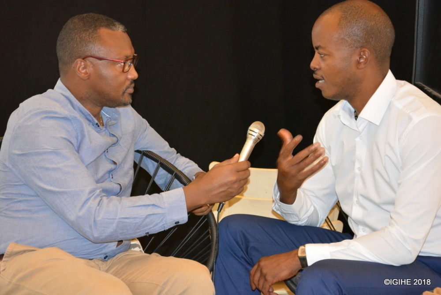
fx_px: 1140
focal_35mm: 93
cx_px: 220
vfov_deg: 14.7
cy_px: 148
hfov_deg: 21.9
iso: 2500
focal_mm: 62
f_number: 5.3
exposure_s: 1/60
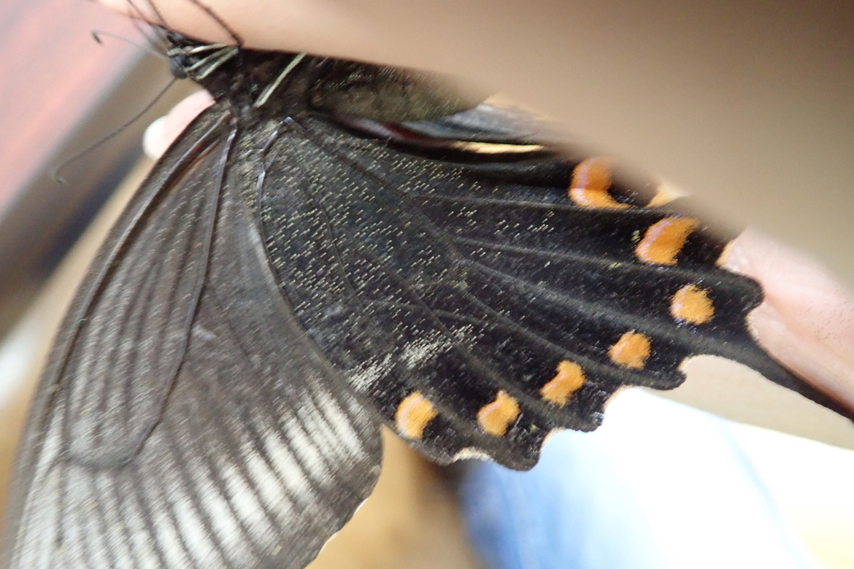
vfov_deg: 41.1
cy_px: 311
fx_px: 759
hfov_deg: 58.7
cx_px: 436
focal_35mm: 32
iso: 800
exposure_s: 1/30
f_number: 2.3
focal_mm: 5.5
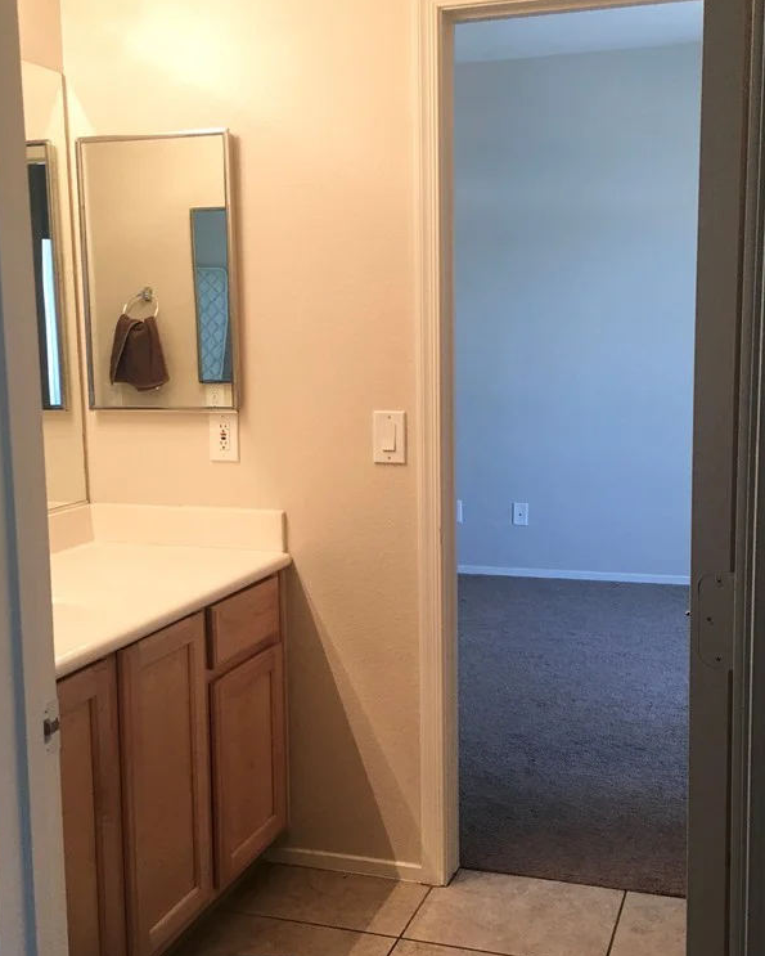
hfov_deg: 38.2
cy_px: 488
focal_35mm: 39
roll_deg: +1.0
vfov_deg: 46.8
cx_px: 415
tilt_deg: -6.2
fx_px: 1103
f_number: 2.2
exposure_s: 1/30
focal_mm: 4.15
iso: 40
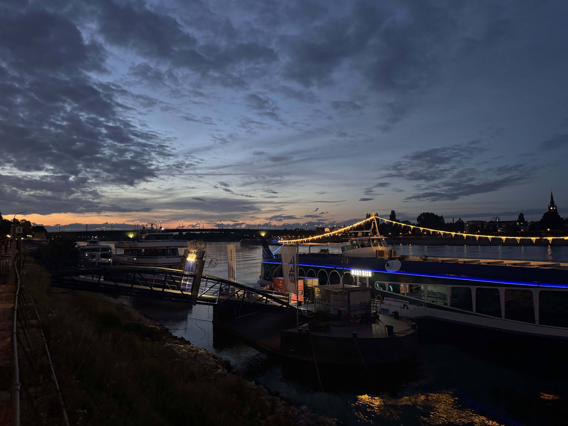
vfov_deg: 56.8
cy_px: 213
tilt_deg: +2.7
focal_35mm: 24
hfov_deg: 71.6
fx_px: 394
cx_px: 284
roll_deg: +1.4
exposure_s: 1/33
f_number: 1.78
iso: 1000
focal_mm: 6.76
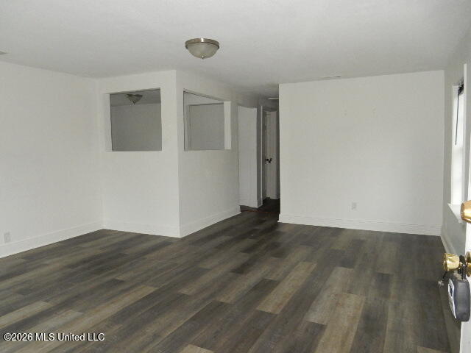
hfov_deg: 69.4
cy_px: 176
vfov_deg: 54.9
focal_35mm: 25
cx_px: 236
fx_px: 340
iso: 400
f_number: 3.7
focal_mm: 4.5
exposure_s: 1/30
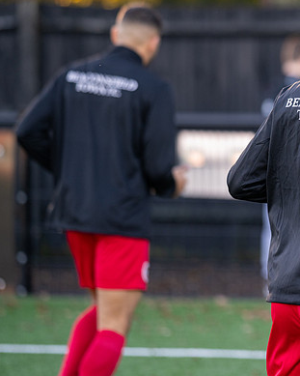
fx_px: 2964
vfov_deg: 7.2
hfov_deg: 5.8
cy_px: 156
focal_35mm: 267
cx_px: 372
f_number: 1.8
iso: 400
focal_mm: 135
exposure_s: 1/800
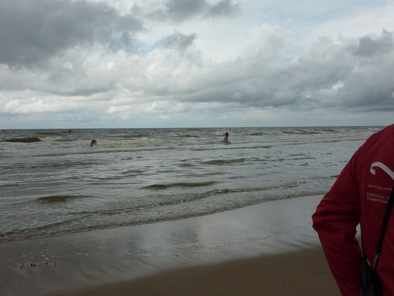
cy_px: 148
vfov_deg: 39.7
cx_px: 197
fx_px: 410
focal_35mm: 36
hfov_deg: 51.4
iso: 80
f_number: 5
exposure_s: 1/640
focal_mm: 5
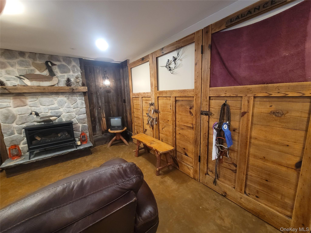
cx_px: 156
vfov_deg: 89.9
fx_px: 117
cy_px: 116
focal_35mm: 13
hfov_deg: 106.2
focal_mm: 2.2
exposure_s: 1/30
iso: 640
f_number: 2.2
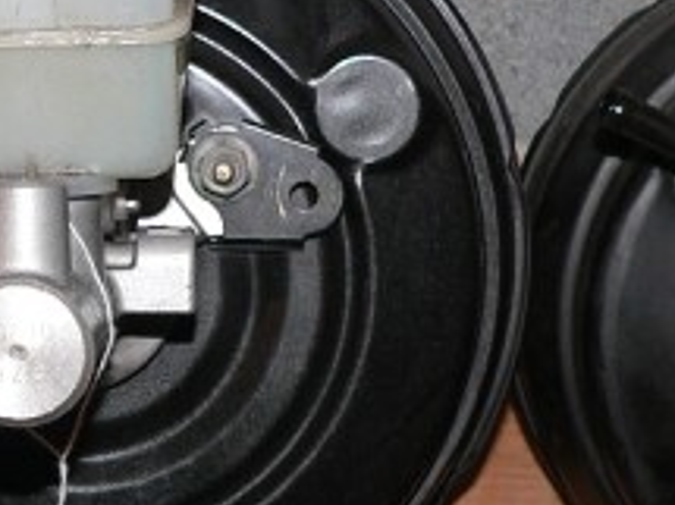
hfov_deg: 15.8
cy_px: 229
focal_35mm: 123
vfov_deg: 12.0
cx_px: 72
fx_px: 2397
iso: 100
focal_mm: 9.1
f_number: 2.8
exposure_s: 1/60
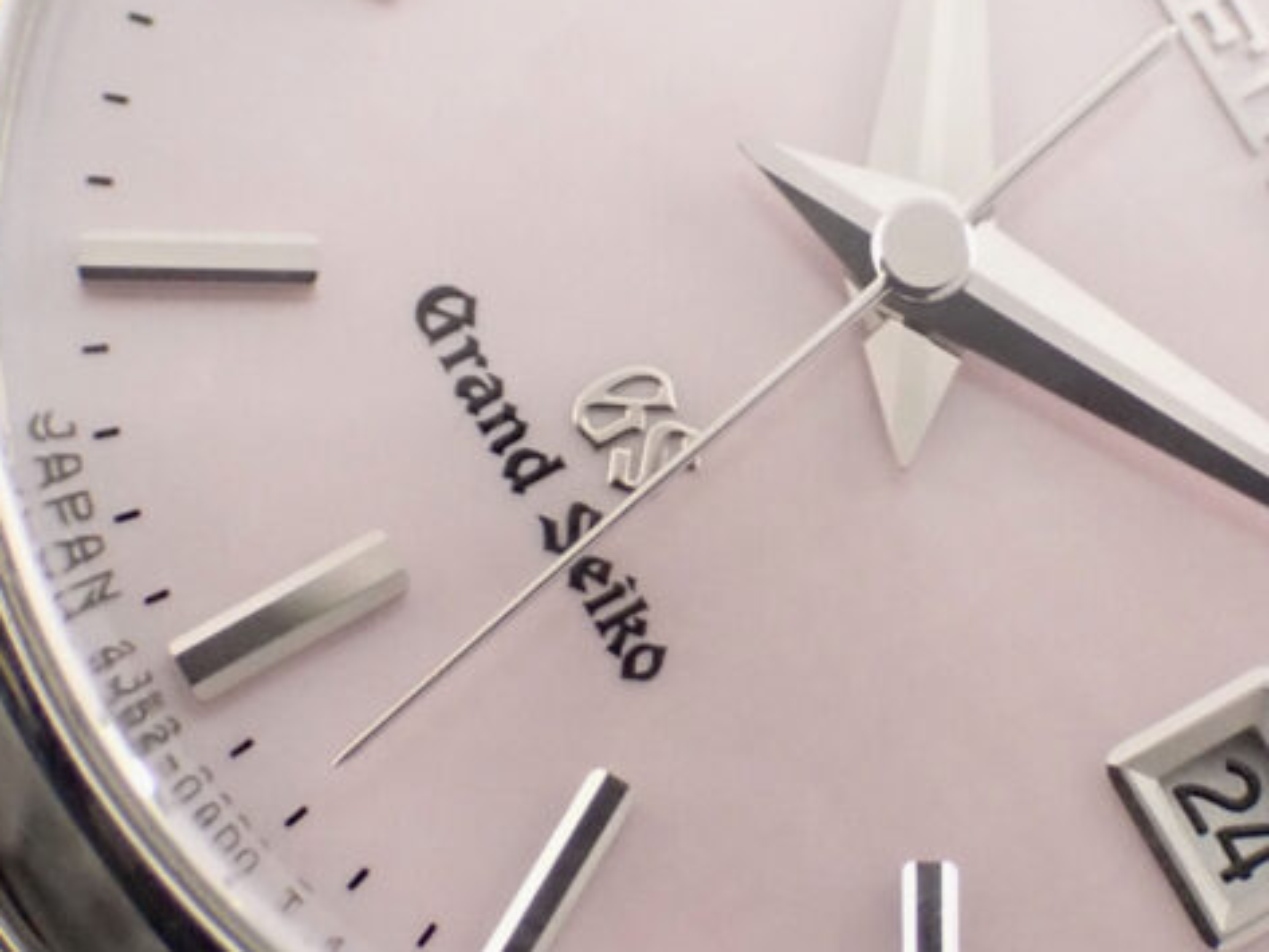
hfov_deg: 11.6
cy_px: 338
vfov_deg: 8.7
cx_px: 969
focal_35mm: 170
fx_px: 6234
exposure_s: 1/100
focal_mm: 11.88
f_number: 3.8
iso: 800
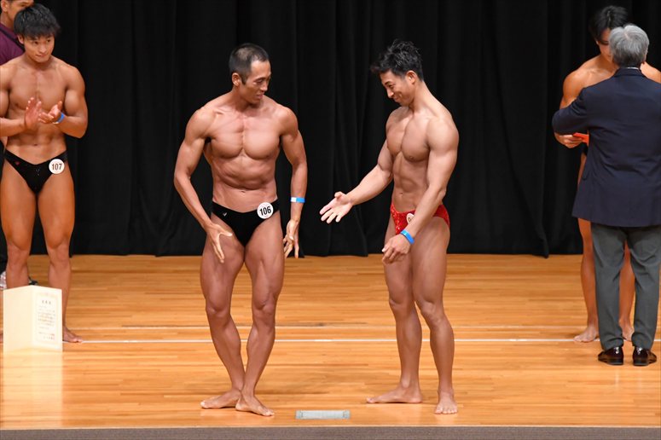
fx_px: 4680
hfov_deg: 8.1
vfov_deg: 5.4
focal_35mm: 255
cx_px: 330
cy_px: 220
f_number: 5.6
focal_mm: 170
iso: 4000
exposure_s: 1/400
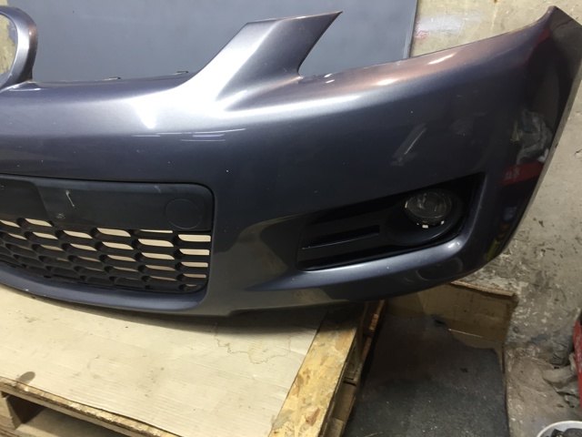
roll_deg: -1.2
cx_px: 291
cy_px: 218
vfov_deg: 48.2
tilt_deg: -27.0
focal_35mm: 29
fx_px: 488
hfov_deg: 61.7
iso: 100
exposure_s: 1/33
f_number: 2.2
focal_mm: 4.15
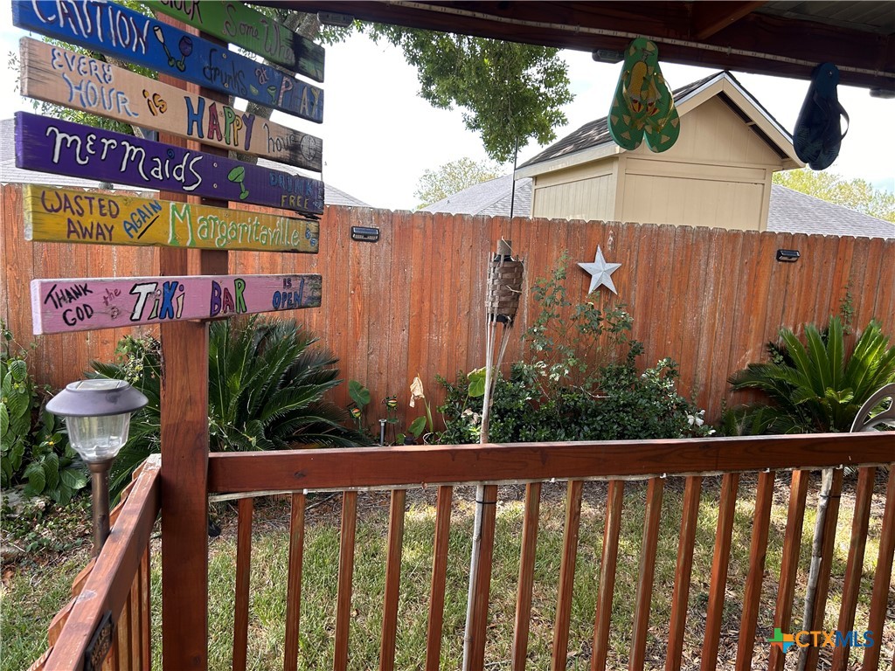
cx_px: 448
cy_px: 336
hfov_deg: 67.3
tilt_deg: -6.6
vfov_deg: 53.1
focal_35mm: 26
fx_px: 672
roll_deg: -2.4
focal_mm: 5.7
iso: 50
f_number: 1.5
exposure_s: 1/422
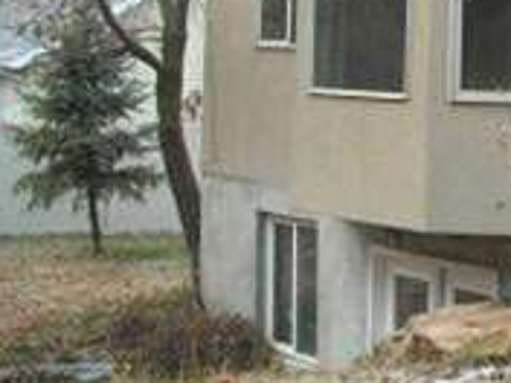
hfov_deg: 13.9
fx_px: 1875
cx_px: 900
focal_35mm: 127
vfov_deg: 11.4
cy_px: -90
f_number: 2.8
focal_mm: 5.7
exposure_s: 1/129
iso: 135
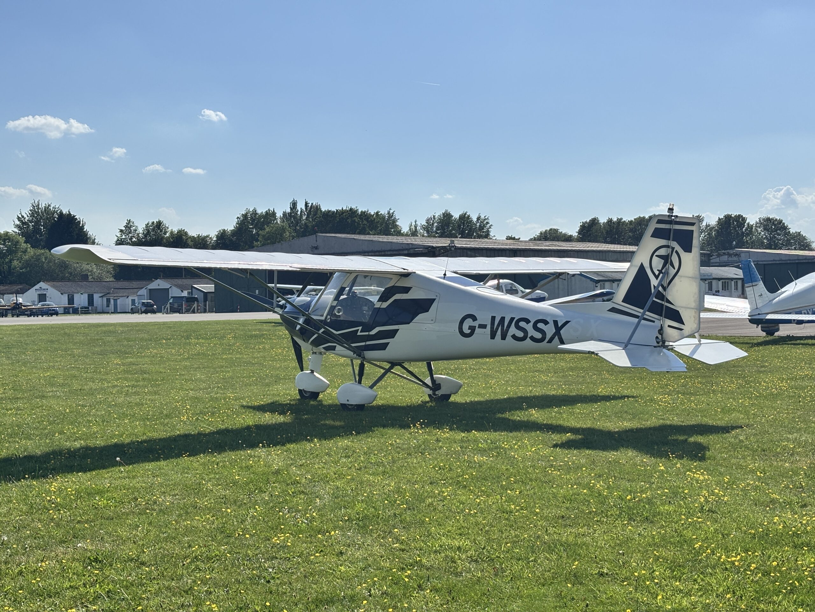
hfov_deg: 36.8
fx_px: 1224
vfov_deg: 28.0
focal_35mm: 52
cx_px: 408
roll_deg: +1.0
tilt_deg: -0.5
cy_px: 306
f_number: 1.6
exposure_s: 1/6329
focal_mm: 5.96
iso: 40
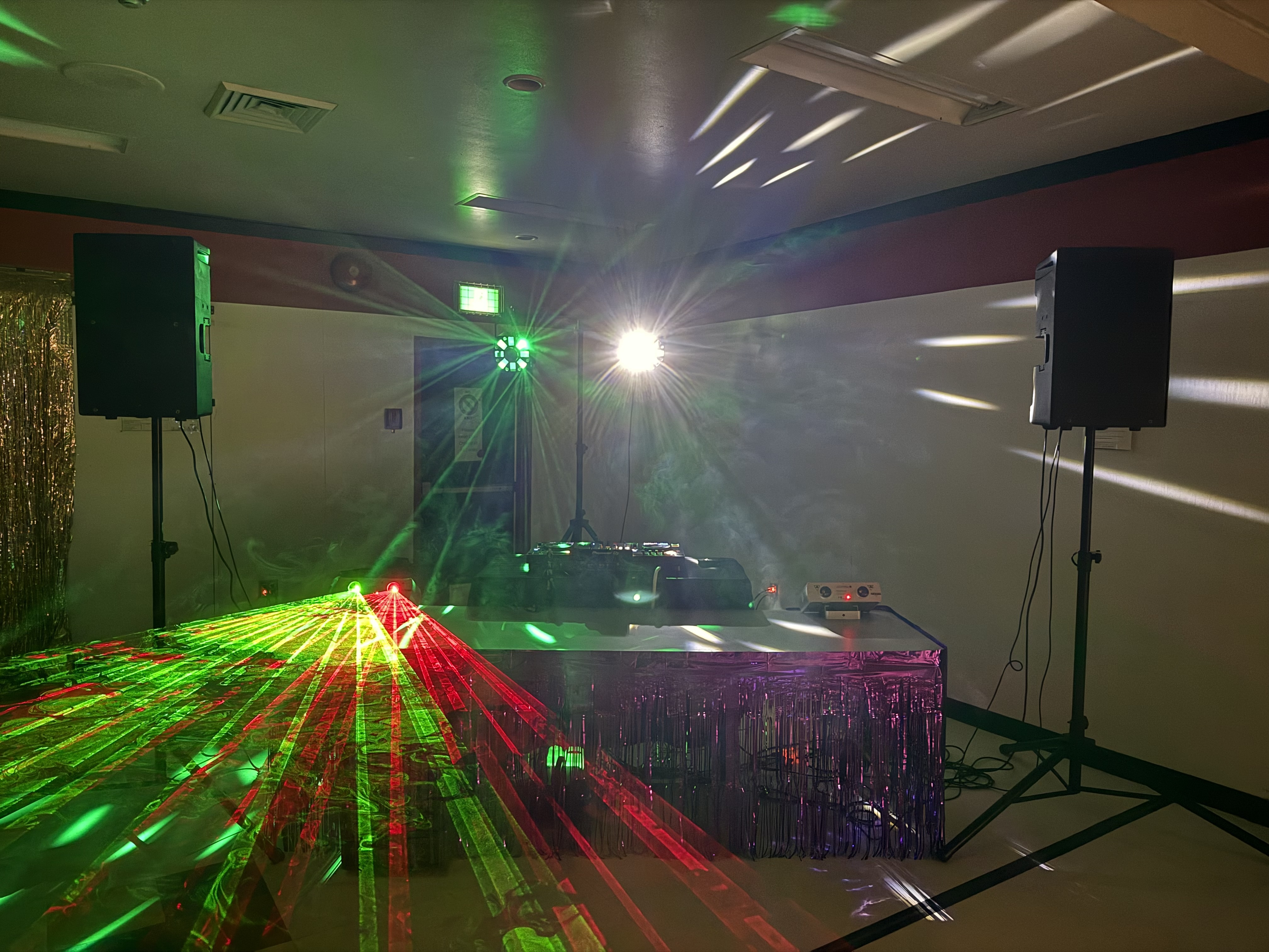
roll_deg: -1.3
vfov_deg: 56.8
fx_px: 880
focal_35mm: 24
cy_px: 476
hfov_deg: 71.6
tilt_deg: -3.5
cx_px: 634
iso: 1250
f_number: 1.78
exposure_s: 1/9
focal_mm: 6.76
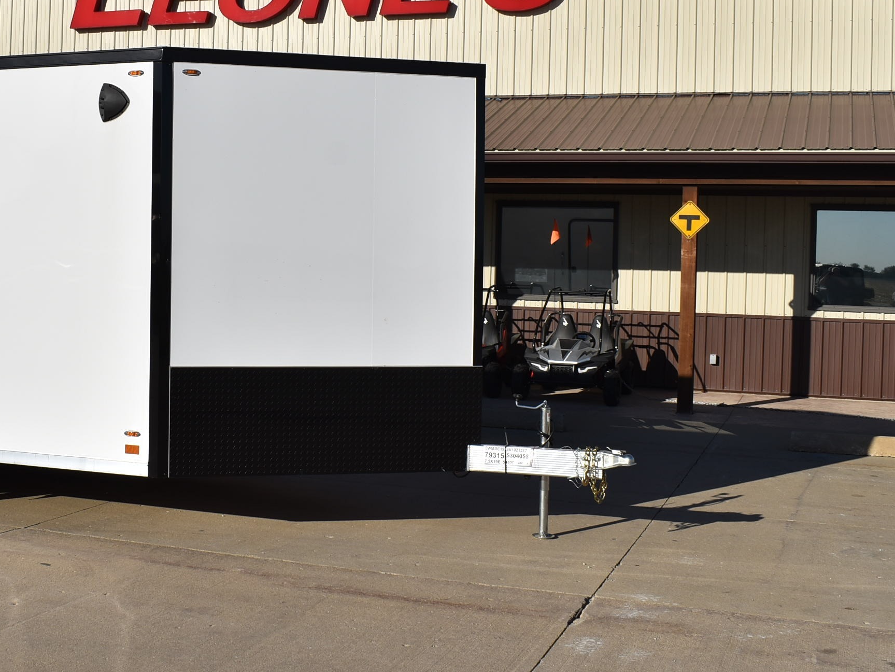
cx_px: 278
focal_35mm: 50
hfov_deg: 37.6
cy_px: 263
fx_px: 1293
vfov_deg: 29.0
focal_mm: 20
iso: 100
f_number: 10
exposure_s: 1/400
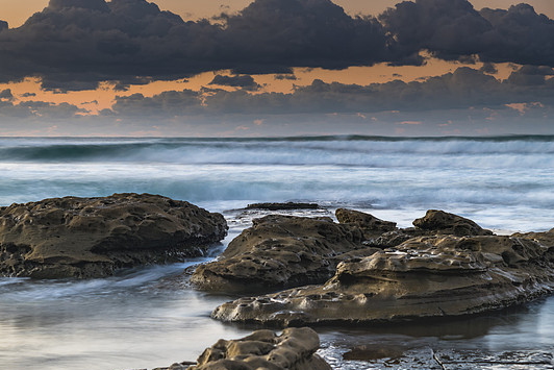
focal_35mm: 82
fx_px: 1262
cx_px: 260
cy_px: 193
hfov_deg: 24.8
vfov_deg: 16.7
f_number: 7.1
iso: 31
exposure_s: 2.5
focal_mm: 75
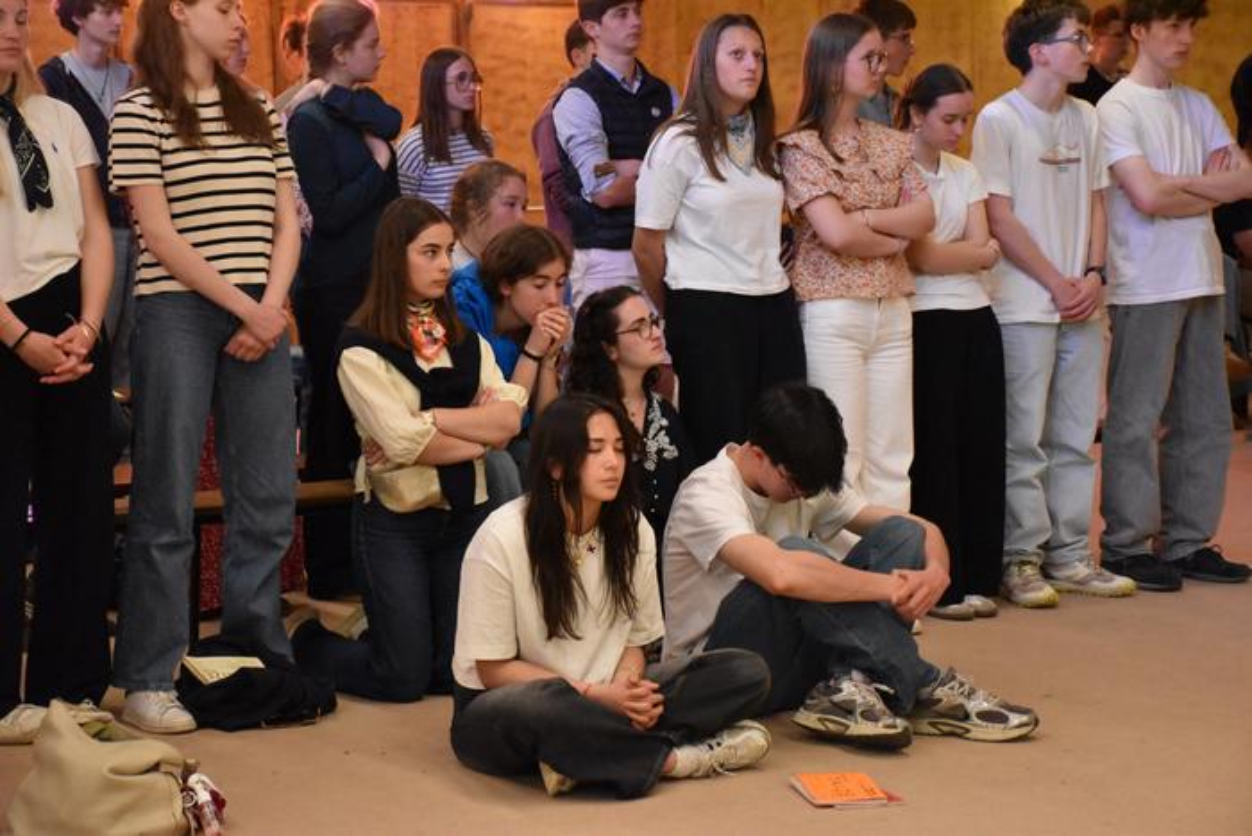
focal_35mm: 90
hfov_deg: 22.6
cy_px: 418
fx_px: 3130
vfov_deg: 15.2
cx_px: 626
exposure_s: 1/60
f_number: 5
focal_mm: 60
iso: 7200
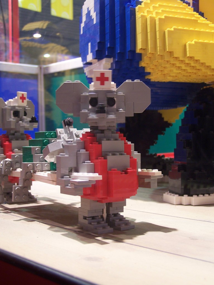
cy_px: 142
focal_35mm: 51
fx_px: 420
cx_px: 107
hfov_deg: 28.6
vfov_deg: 37.5
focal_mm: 8.5
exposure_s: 1/2
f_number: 3
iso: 80
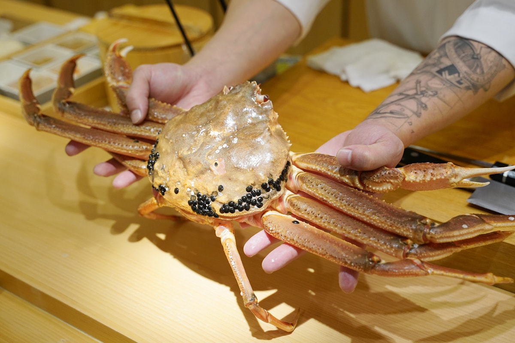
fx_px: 658
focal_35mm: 46
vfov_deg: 29.2
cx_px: 258
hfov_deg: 42.7
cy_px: 172
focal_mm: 46
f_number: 4
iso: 1600
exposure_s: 1/160
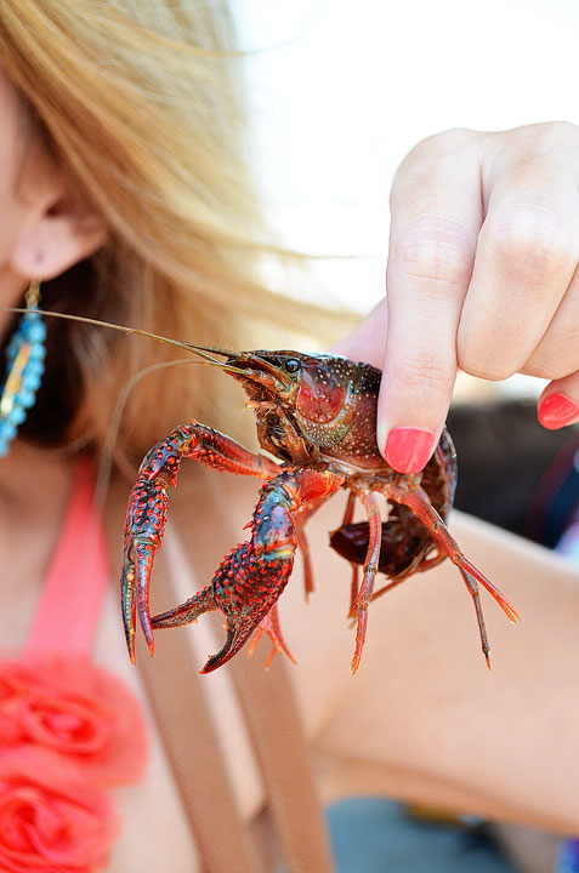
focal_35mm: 57
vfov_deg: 35.1
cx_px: 290
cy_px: 436
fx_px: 1381
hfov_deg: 23.7
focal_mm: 38
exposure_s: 1/200
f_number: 5.6
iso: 160
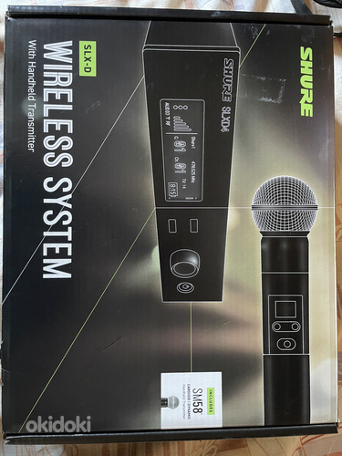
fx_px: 343
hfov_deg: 53.1
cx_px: 171
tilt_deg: -87.3
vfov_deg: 67.3
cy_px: 228
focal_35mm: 26
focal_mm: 4.2
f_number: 1.6
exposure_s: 1/30
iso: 640
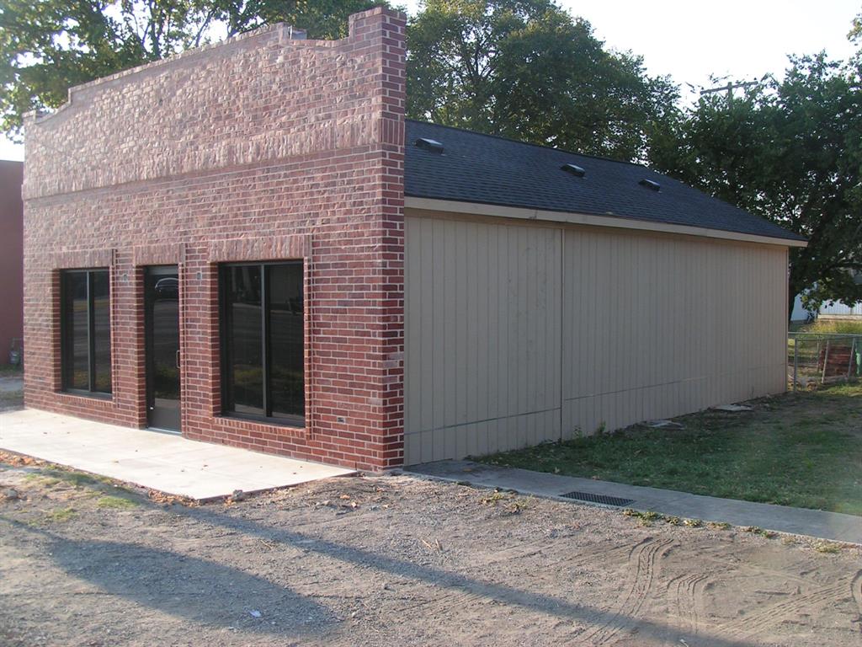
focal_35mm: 38
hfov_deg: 49.0
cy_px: 324
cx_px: 431
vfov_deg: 37.7
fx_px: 946
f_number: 5.6
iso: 50
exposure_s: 1/125
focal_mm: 5.8
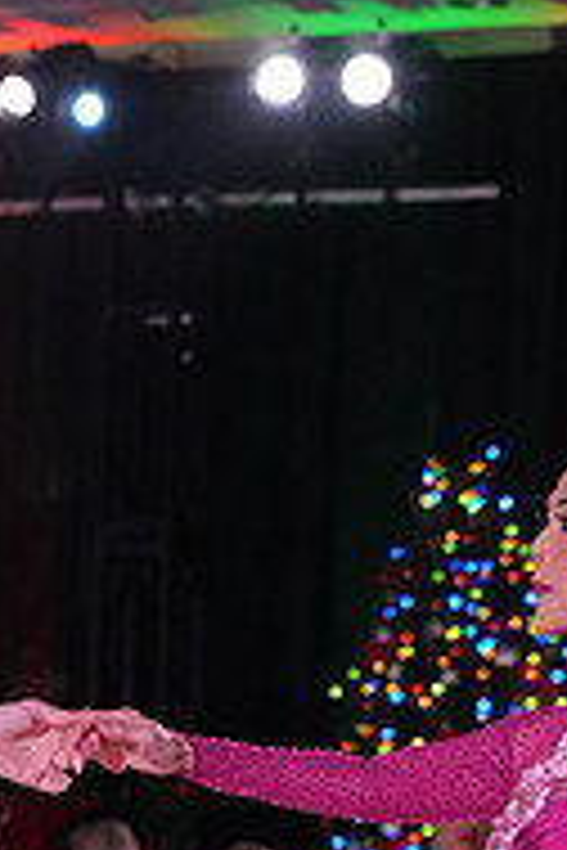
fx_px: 7607
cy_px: 1034
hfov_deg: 4.3
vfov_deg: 6.4
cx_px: 142
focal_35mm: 322
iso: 5000
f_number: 5
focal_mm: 105
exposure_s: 1/320
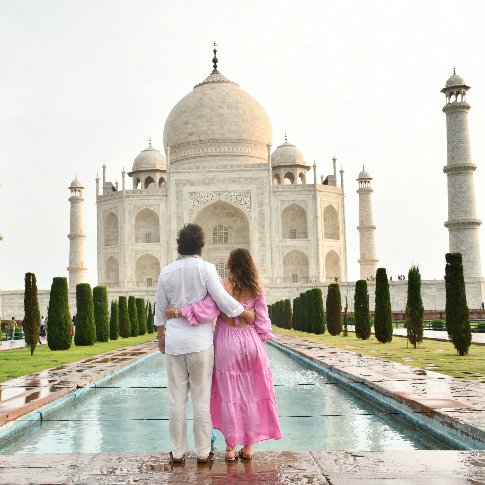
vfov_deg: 36.8
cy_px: 243
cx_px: 186
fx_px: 729
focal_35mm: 46
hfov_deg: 36.6
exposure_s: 1/200
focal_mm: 24
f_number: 6.3
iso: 200
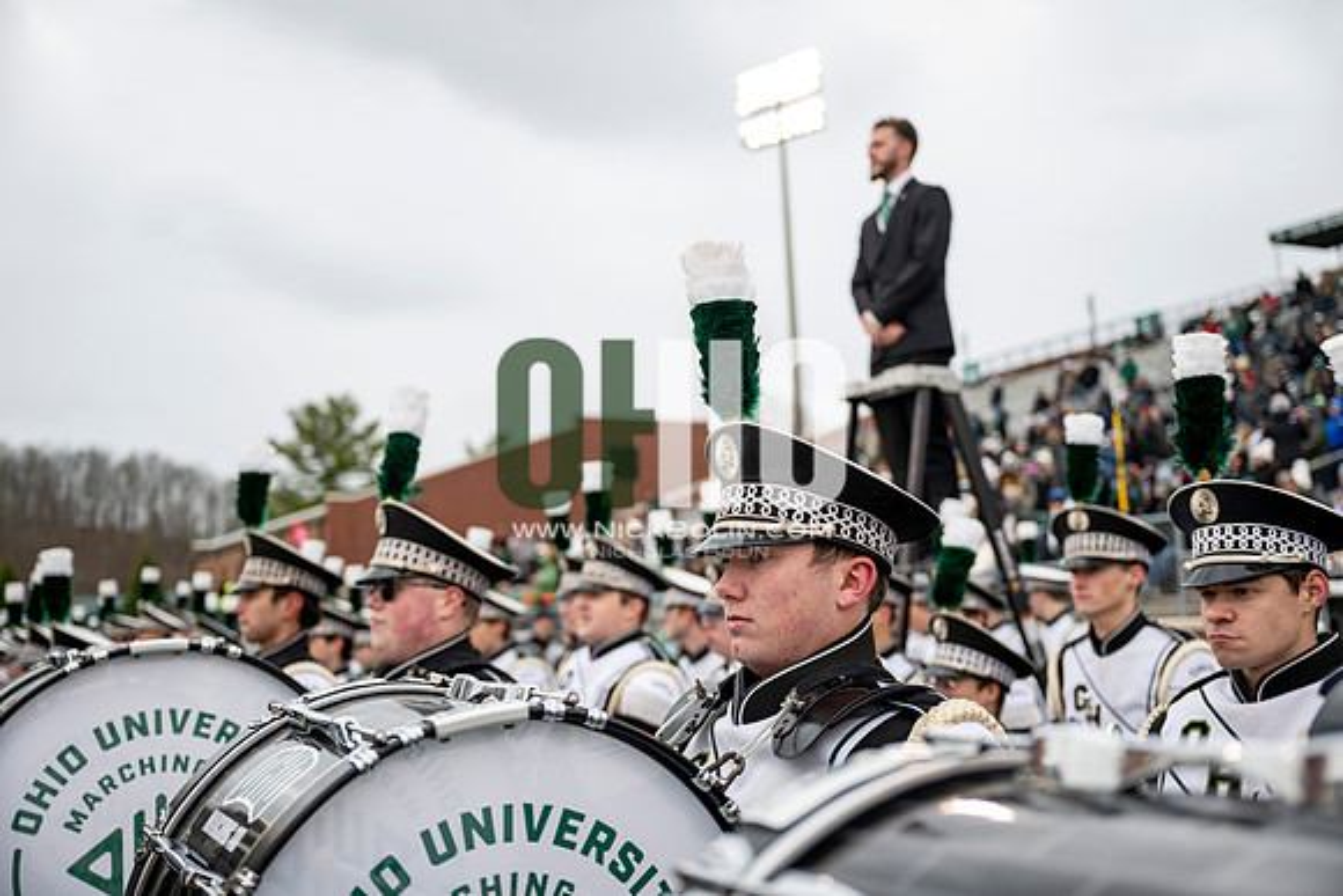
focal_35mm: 38
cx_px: 672
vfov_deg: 35.1
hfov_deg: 50.7
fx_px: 1418
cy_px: 448
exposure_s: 1/500
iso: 160
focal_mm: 38
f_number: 2.8
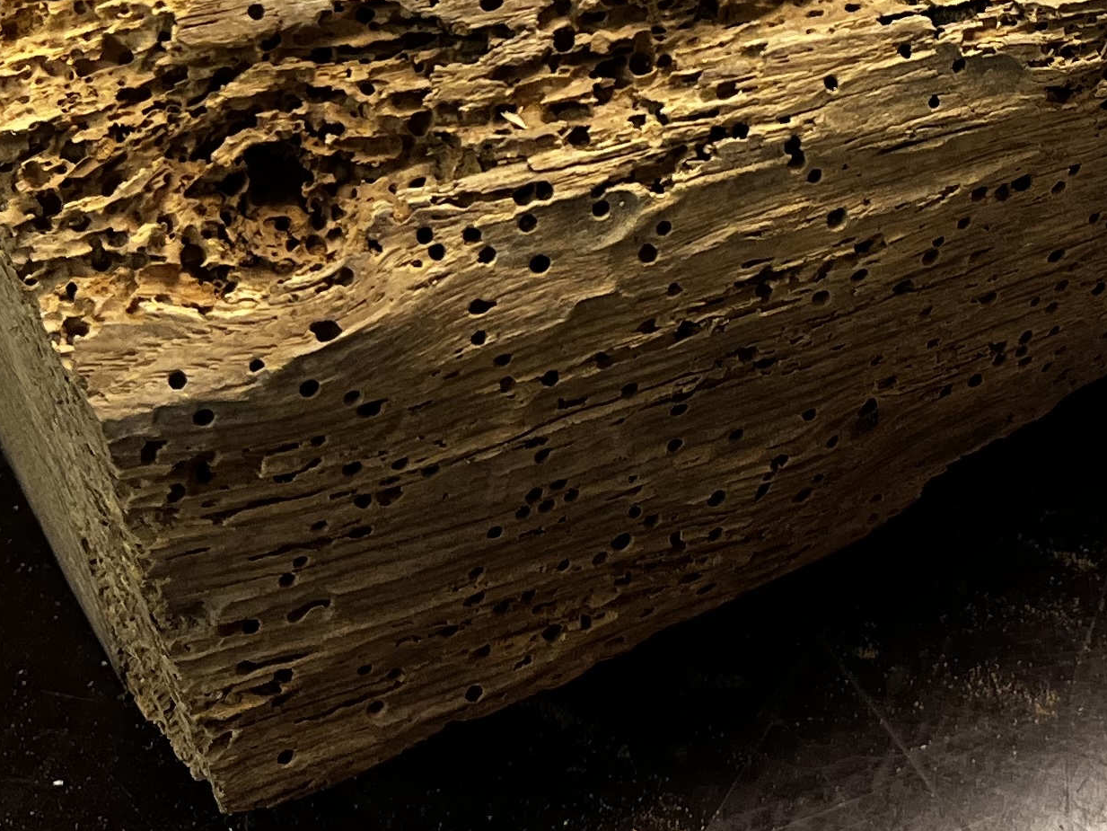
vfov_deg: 16.3
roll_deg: -1.3
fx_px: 2719
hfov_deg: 22.6
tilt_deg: -36.3
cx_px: 917
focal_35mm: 85
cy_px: -304
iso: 100
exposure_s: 1/100
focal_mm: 5.1
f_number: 1.6
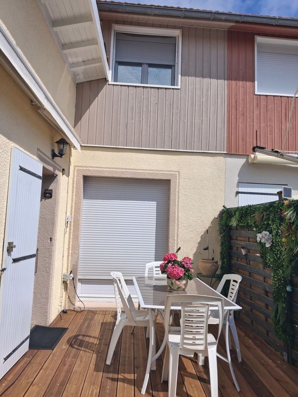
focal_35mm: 27
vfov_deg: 65.3
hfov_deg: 51.4
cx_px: 149
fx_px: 310
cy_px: 198
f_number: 1.8
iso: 25
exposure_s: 1/1255
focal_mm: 4
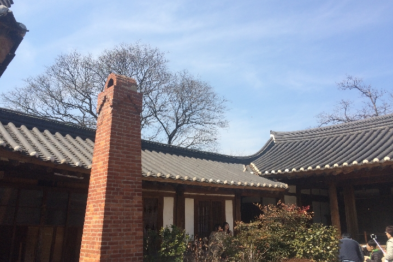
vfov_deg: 42.3
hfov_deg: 60.3
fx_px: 338
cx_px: 200
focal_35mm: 31
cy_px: 139
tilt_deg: +13.3
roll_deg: +1.4
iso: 32
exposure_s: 1/1786
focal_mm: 4.15
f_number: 2.2
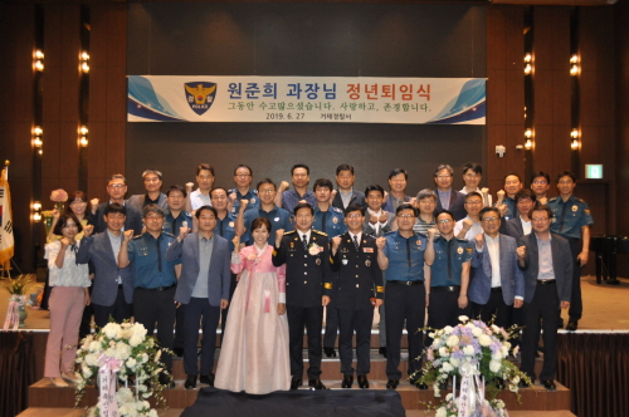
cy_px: 208
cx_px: 314
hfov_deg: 57.3
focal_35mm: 33
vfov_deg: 39.9
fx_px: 576
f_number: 3.8
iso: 800
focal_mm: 22
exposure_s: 1/60
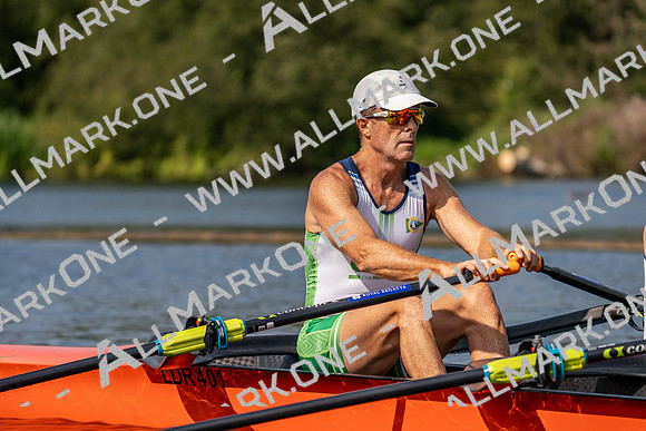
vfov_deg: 5.4
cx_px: 323
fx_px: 4577
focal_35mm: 255
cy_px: 216
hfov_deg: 8.1
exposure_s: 1/1600
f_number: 5.6
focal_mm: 255
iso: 200
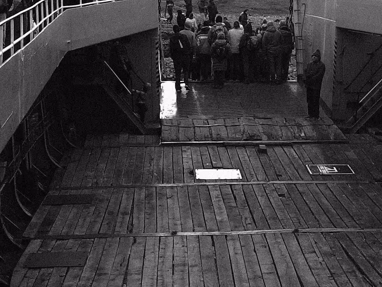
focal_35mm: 90
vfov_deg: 16.4
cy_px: 148
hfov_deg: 21.7
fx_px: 993
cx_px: 154
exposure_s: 1/400
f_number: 2.8
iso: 100
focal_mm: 6
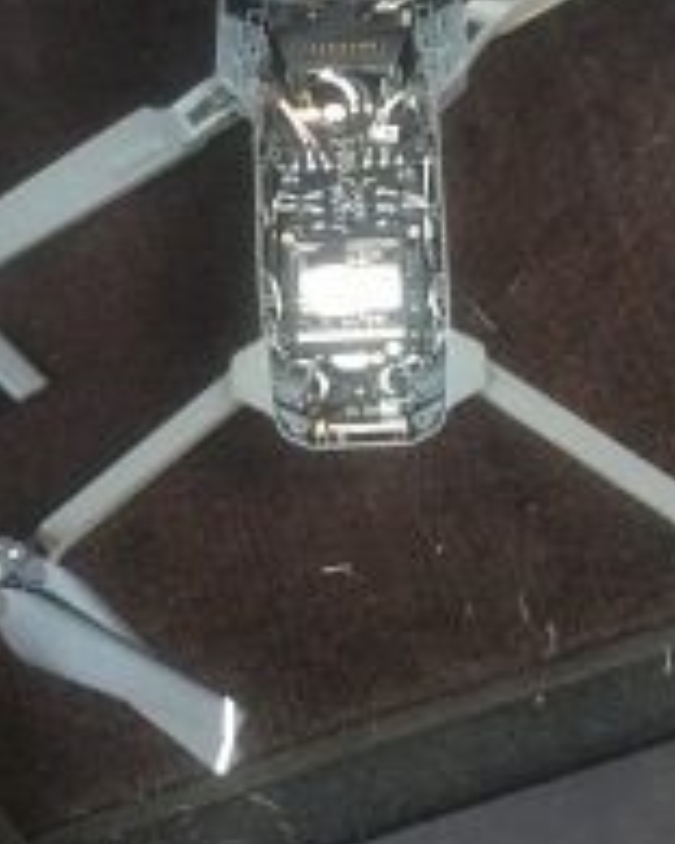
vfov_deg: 35.3
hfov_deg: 28.6
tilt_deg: -79.2
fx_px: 1324
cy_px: 351
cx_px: 312
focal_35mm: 53
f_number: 2.2
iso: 320
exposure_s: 1/15
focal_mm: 4.15
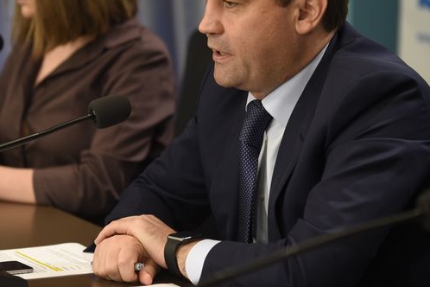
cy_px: 86
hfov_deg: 12.6
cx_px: 153
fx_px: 1947
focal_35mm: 163
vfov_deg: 8.4
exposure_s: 1/250
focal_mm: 116
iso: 1600
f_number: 4
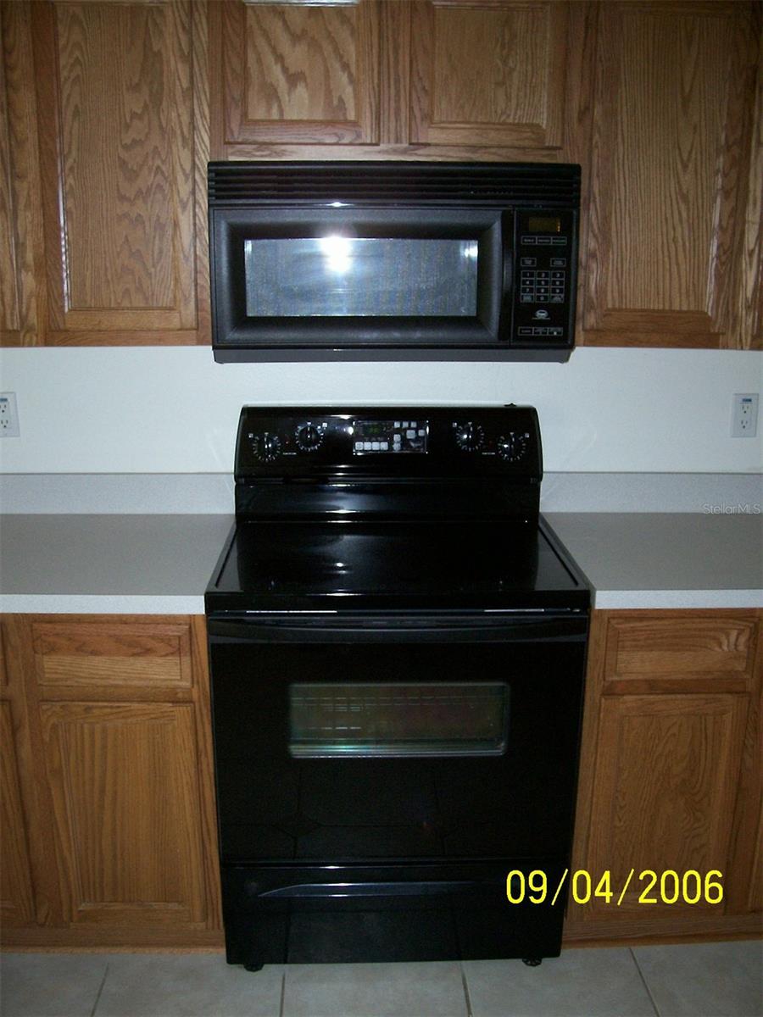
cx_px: 382
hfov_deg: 41.8
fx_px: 999
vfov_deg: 54.0
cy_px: 508
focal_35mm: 34
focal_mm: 5.6
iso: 140
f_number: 2.7
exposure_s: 1/112
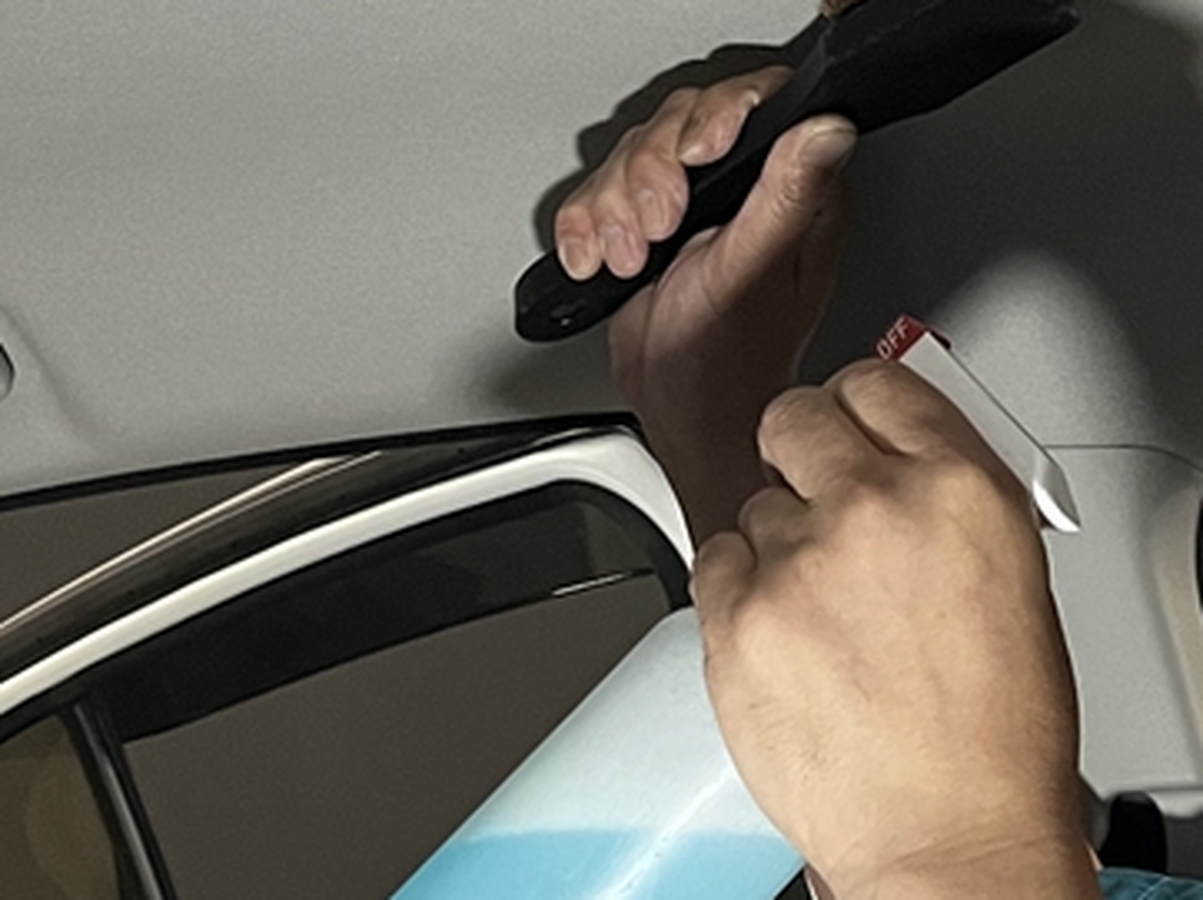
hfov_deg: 21.0
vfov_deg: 15.9
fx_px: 3195
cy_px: 130
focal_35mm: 92
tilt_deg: +21.2
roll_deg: +0.5
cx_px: 980
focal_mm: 5.1
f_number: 1.6
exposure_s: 1/60
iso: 400
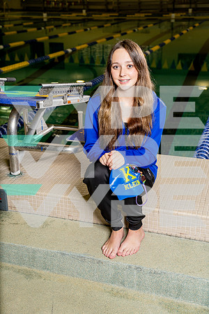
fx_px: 418
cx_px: 104
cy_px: 157
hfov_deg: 28.1
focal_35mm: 48
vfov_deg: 41.1
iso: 400
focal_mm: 48
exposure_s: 1/200
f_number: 4
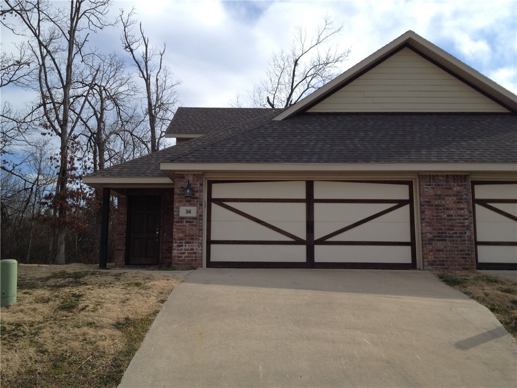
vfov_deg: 40.7
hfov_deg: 52.6
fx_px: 523
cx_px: 258
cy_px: 194
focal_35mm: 35
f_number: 2.4
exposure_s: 1/1534
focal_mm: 4.28
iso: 64
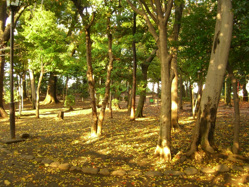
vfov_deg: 37.7
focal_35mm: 38
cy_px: 94
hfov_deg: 49.0
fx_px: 273
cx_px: 124
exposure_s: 1/60
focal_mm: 7.9
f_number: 2.8
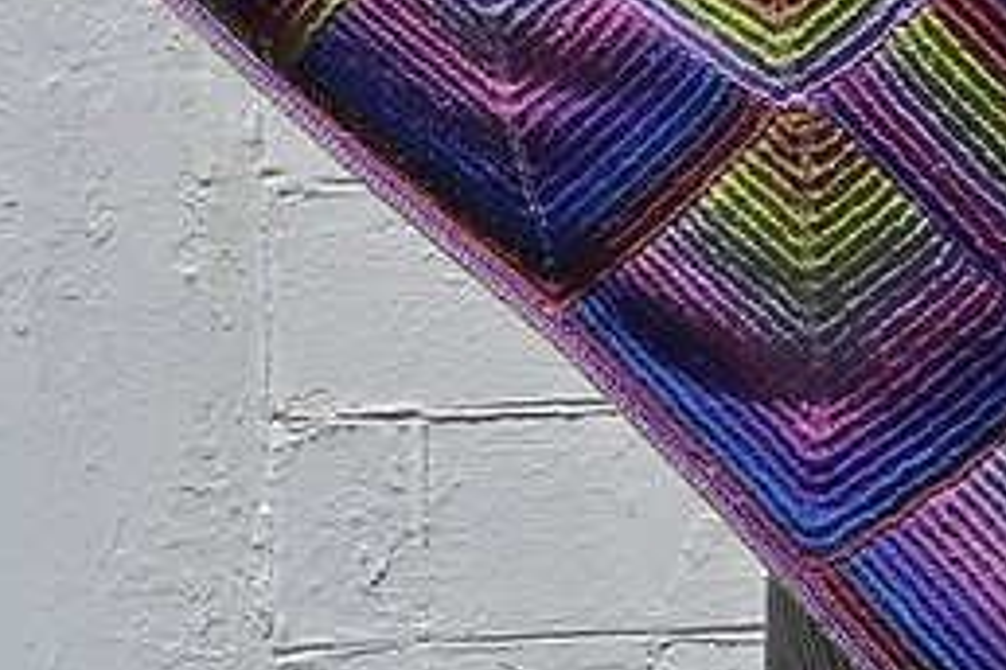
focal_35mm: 104
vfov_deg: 13.1
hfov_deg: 18.9
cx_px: 1084
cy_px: 130
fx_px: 2906
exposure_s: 1/400
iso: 200
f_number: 10
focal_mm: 28
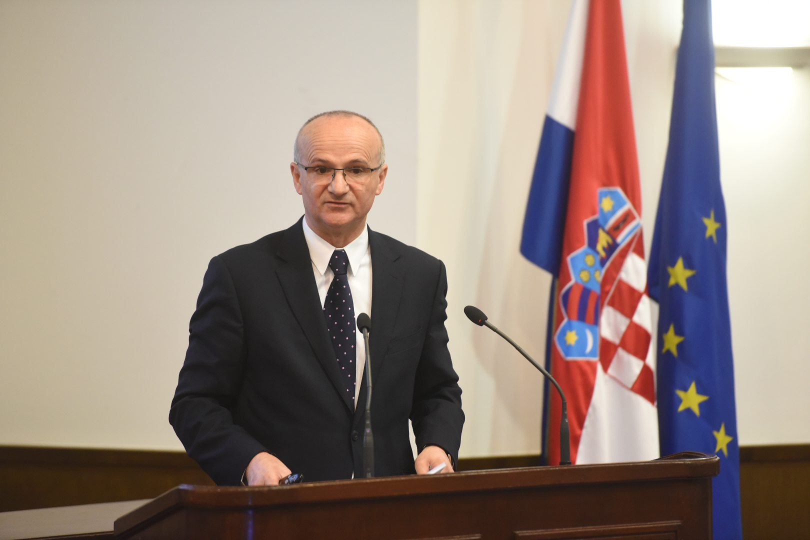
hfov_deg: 10.3
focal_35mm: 200
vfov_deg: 6.9
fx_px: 4500
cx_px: 405
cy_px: 270
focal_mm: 200
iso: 3200
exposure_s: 1/100
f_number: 3.2
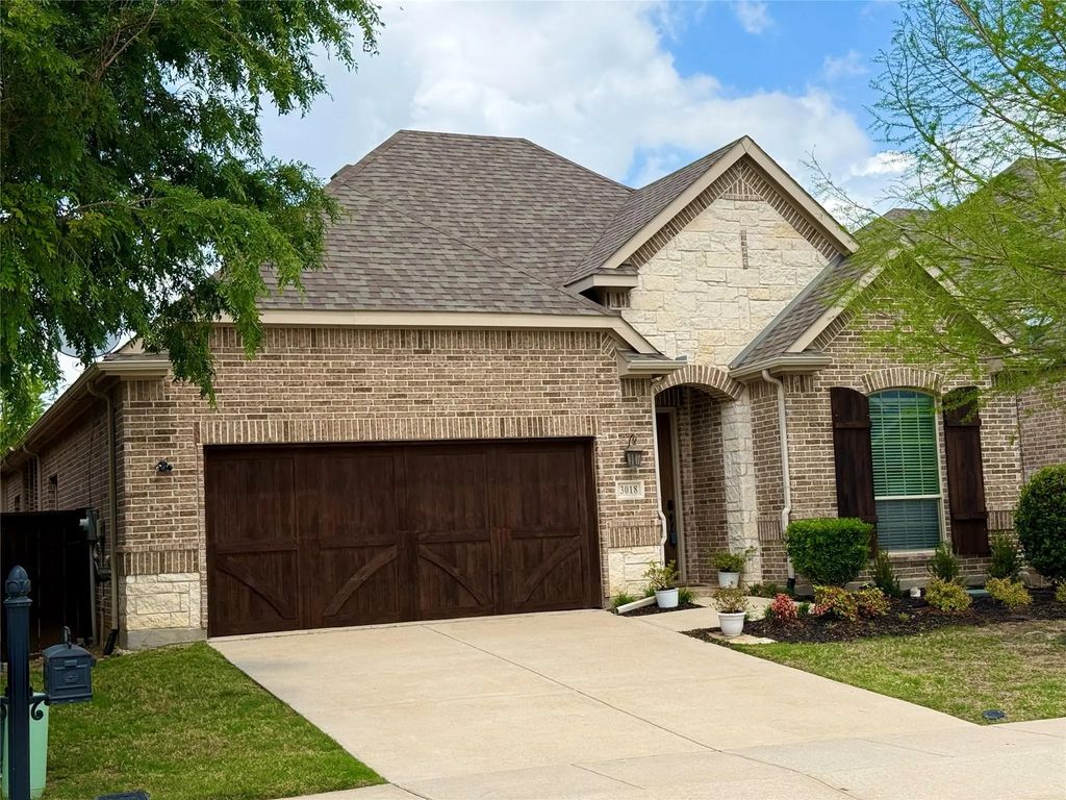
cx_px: 533
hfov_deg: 39.7
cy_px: 400
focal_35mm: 48
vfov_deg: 30.3
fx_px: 1478
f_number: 1.78
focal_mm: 6.76
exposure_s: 1/3704
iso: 80
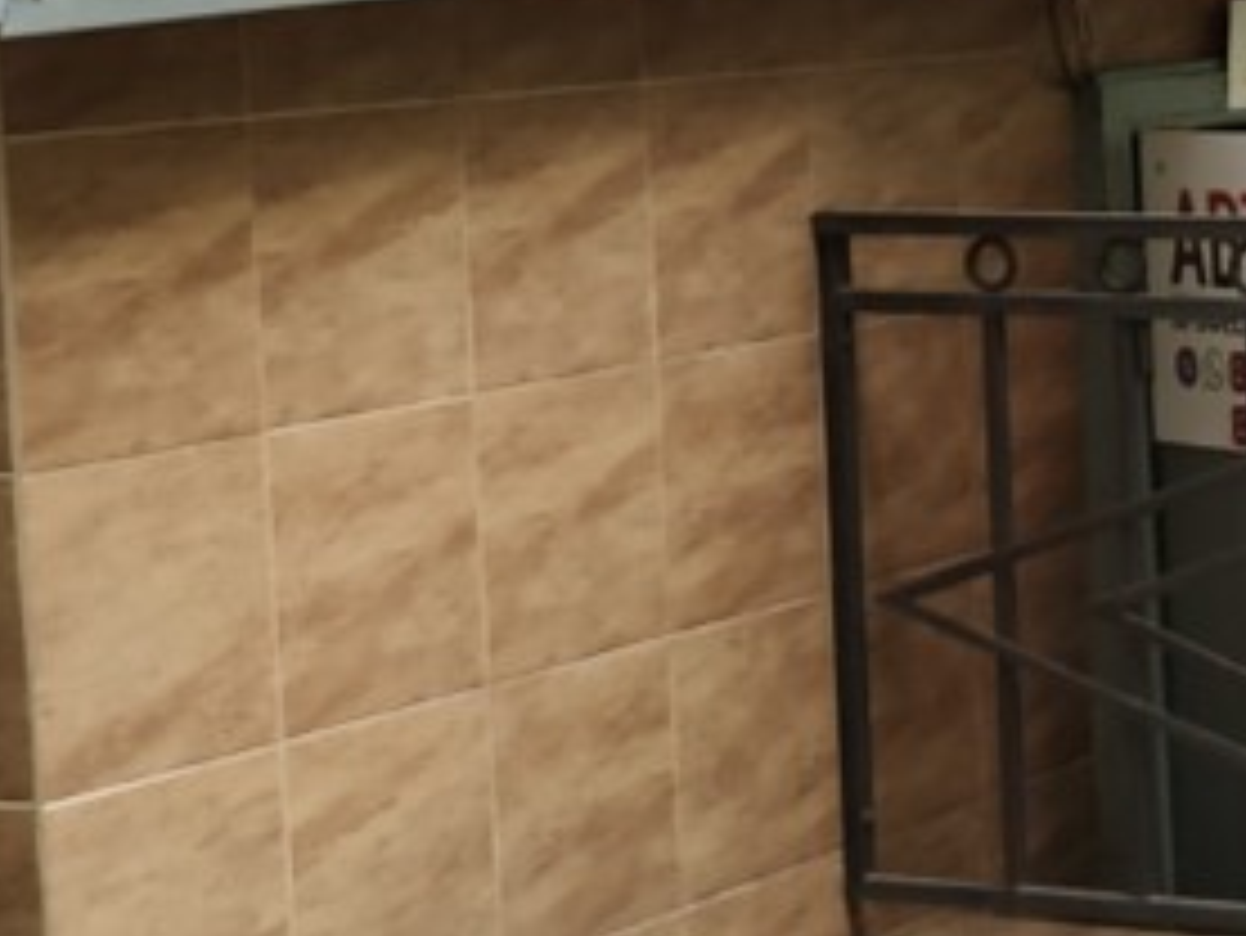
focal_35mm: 125
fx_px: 4501
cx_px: 1761
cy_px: 310
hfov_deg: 14.8
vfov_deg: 11.9
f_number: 1.75
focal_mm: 4.75
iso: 120
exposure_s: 1/100
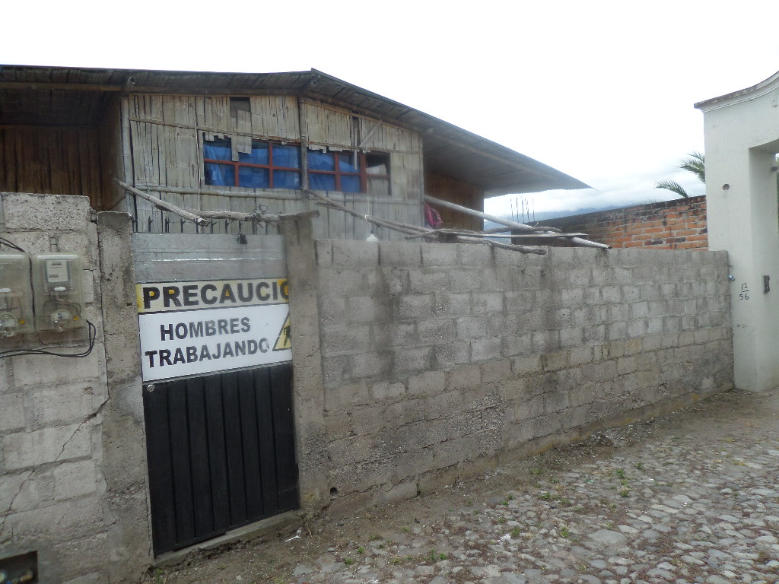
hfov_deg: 71.6
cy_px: 292
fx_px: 540
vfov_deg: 56.8
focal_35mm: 24
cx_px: 390
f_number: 3.1
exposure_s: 1/500
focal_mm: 4.3
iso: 80
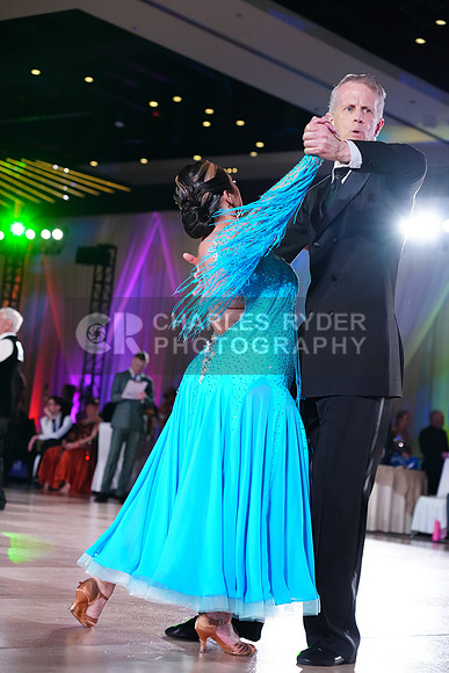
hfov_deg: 18.4
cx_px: 224
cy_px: 336
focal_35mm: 74
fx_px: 1383
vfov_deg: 27.3
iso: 3200
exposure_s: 1/400
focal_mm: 74
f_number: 4
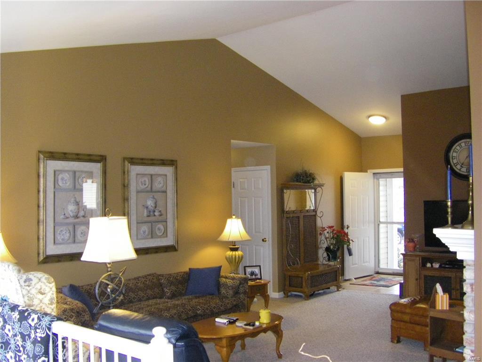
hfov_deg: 49.0
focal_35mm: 38
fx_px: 529
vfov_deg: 37.7
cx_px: 241
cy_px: 181
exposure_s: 1/50
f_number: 3.5
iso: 500
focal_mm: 6.3
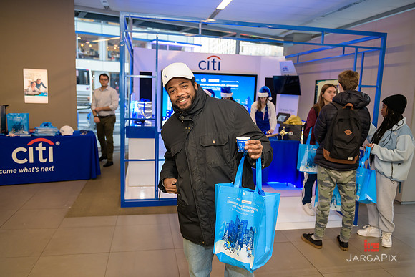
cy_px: 138
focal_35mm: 28
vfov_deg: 46.4
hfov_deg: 65.5
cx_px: 208
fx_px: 323
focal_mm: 28
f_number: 3.2
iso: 800
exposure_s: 1/125
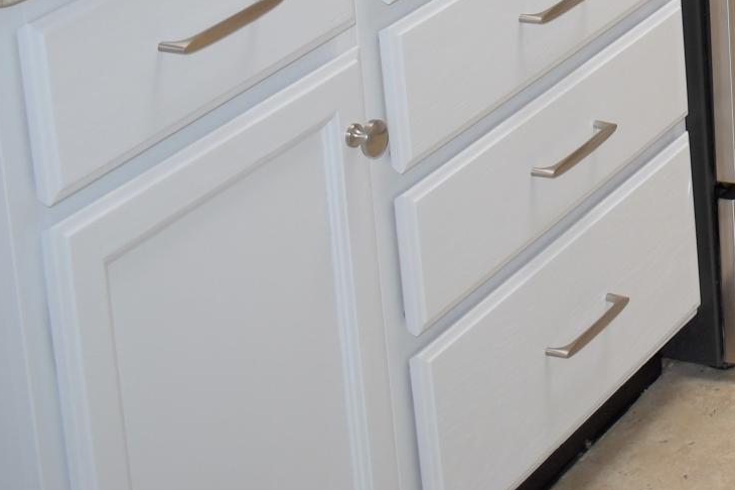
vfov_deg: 11.2
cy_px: -496
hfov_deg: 16.7
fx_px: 2265
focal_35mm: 111
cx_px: 1102
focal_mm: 18
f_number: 3.5
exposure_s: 1/160
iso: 100
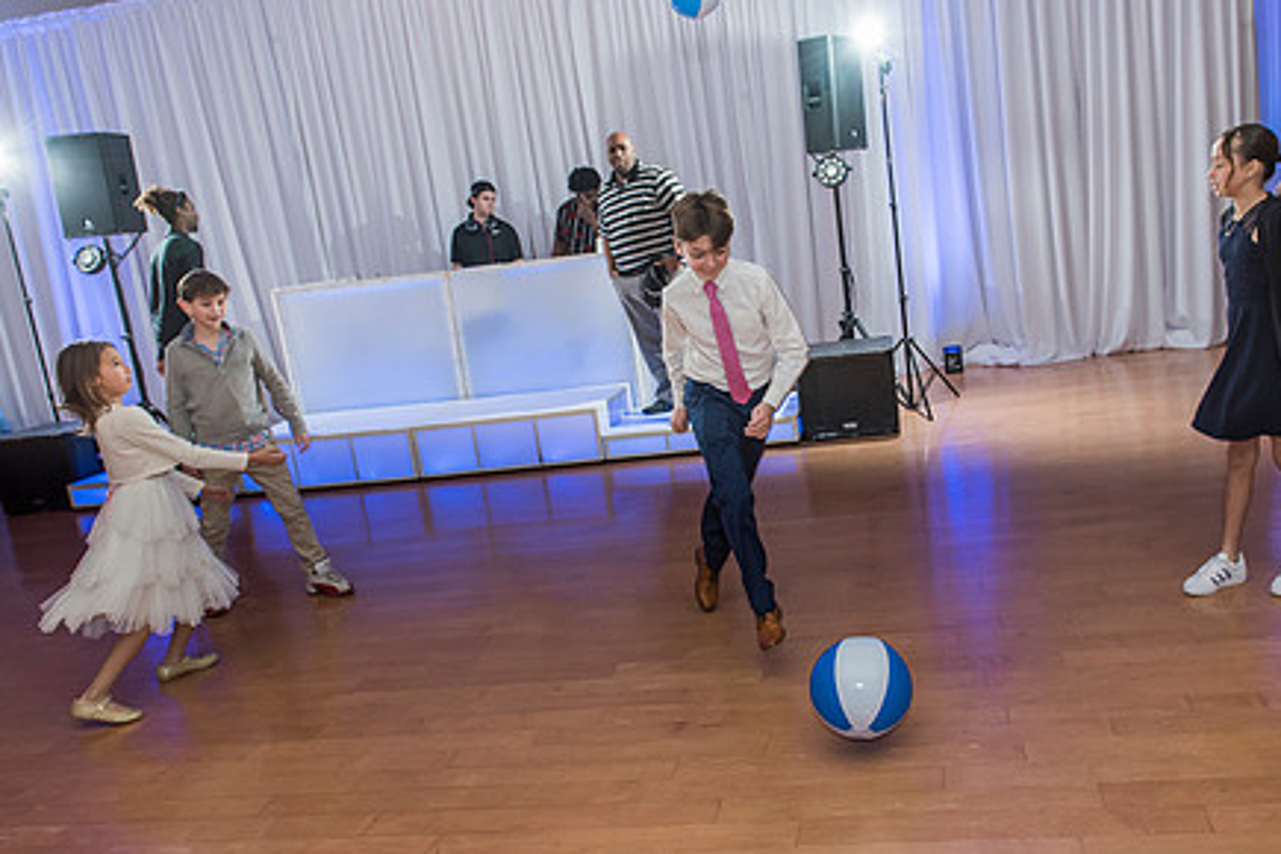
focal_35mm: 32
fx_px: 1139
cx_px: 760
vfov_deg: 41.1
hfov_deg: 58.3
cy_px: 452
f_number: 4
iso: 800
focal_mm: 24
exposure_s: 1/100
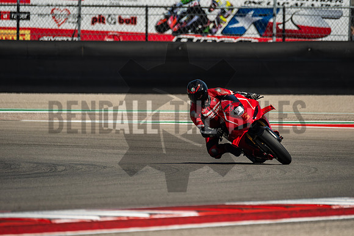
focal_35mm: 600
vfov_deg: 2.3
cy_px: 118
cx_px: 177
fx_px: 5901
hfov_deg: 3.4
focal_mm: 400
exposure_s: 1/1600
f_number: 5.6
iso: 500
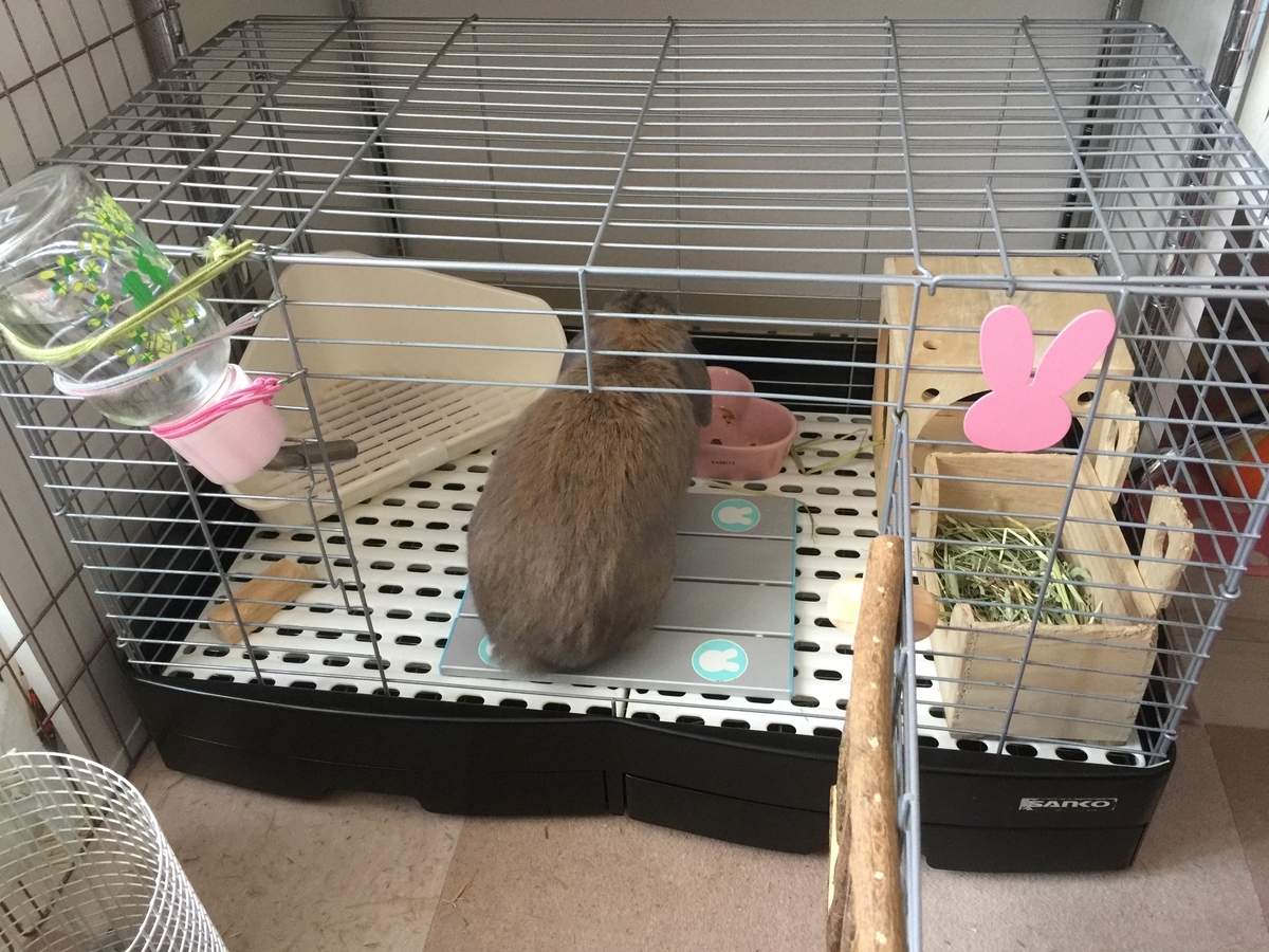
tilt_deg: -37.8
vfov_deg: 48.2
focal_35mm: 29
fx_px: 1063
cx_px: 634
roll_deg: +1.9
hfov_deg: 61.7
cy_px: 476
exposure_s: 1/10
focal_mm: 4.15
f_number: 2.2
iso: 125
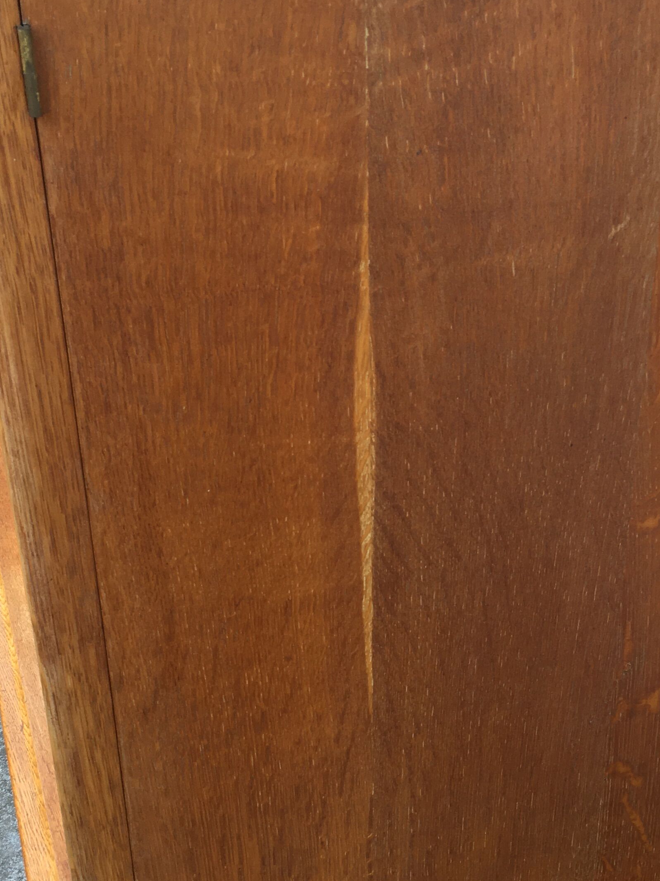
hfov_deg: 26.5
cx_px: 400
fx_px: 1398
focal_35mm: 55
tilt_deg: -29.4
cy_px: 489
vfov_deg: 34.9
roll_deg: +0.3
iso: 32
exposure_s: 1/50
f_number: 2.2
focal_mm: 4.15
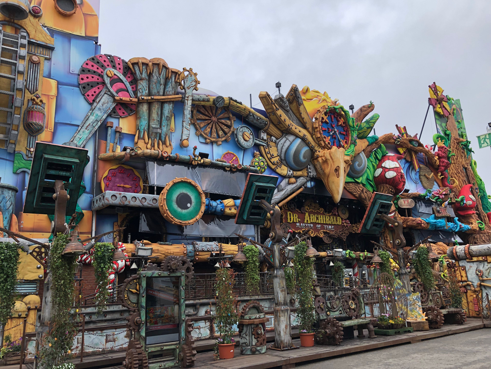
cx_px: 246
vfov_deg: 49.7
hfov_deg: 63.4
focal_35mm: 28
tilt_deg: +14.1
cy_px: 184
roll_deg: +3.5
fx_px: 397
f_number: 1.8
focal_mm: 4
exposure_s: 1/716
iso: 20
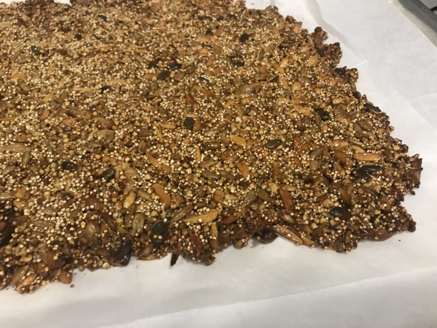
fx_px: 353
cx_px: 218
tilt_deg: -46.2
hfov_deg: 63.4
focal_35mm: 28
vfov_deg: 49.7
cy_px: 164
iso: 40
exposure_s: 1/17
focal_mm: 3.99
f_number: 1.8
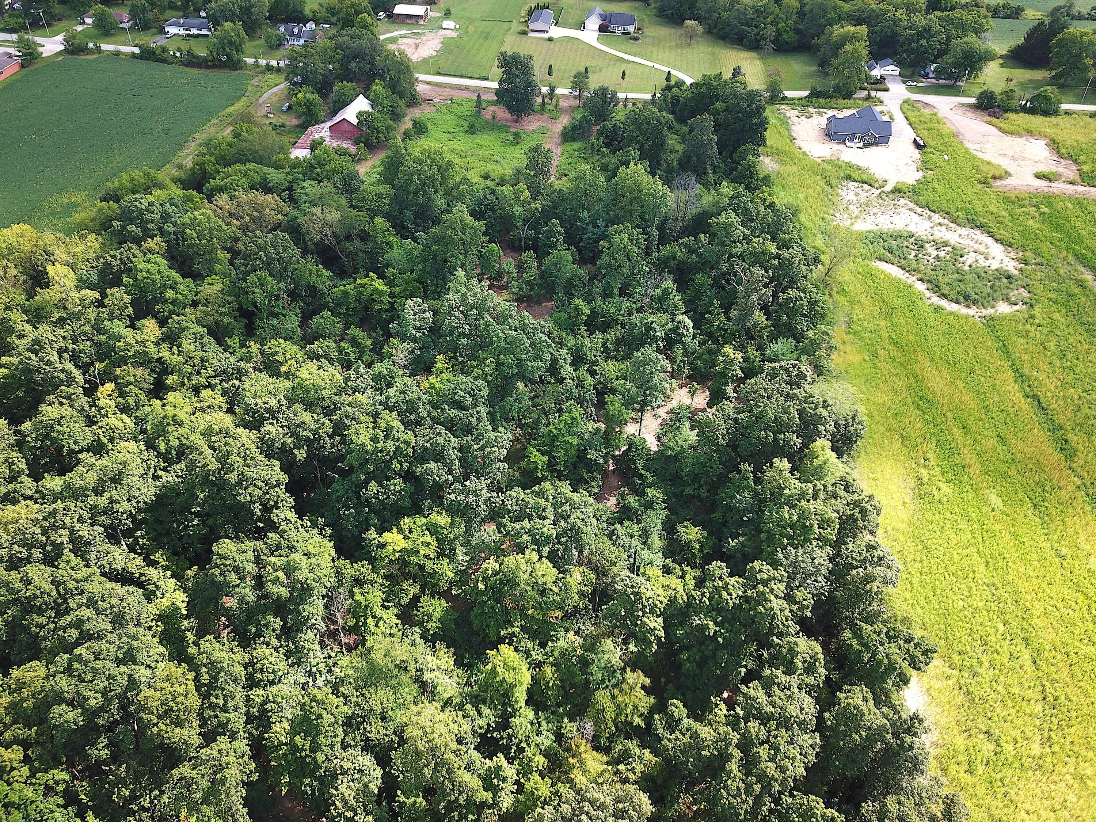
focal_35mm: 26
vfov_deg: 53.1
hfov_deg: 67.3
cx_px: 548
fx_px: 823
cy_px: 411
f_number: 2.2
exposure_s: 1/465
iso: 100
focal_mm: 4.73
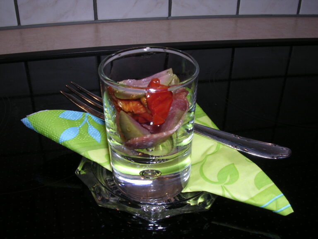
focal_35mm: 38
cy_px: 120
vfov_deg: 37.7
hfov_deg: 49.0
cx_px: 159
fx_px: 349
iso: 100
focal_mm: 5.8
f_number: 5.6
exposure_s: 1/60.1
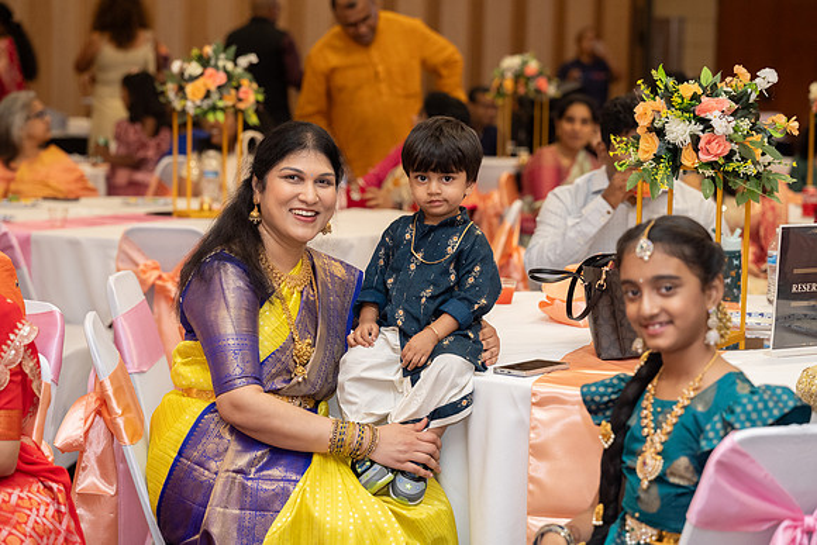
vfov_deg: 14.3
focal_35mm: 96
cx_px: 408
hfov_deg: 21.3
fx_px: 2177
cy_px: 272
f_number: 3.5
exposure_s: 1/160
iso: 1000
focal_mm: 95
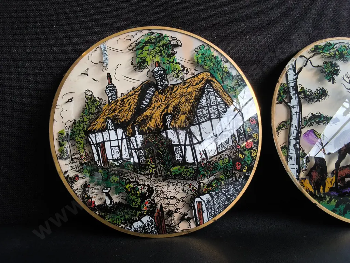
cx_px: 175
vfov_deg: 51.4
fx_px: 273
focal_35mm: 27
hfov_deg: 65.3
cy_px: 132
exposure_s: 1/120
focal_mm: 2.87
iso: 64
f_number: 2
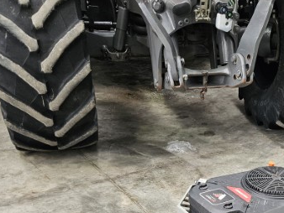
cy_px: 247
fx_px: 476
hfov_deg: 32.0
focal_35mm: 58
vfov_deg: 23.4
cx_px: 241
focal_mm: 5.4
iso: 160
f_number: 1.8
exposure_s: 1/180
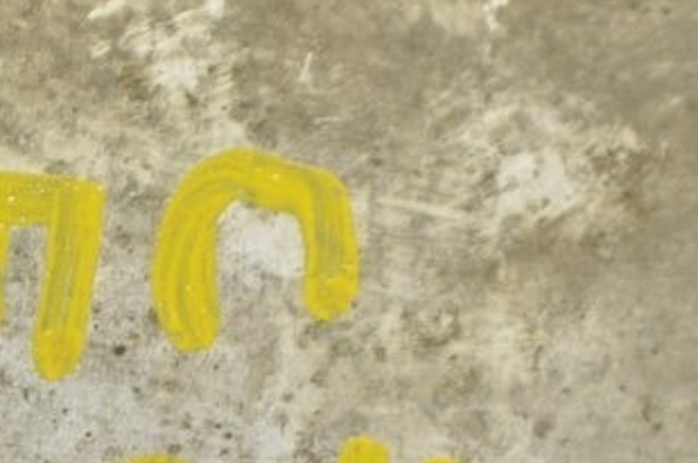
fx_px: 5298
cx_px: 201
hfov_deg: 7.5
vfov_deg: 5.0
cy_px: 437
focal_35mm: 274
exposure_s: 1/20
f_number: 5.6
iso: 400
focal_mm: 55
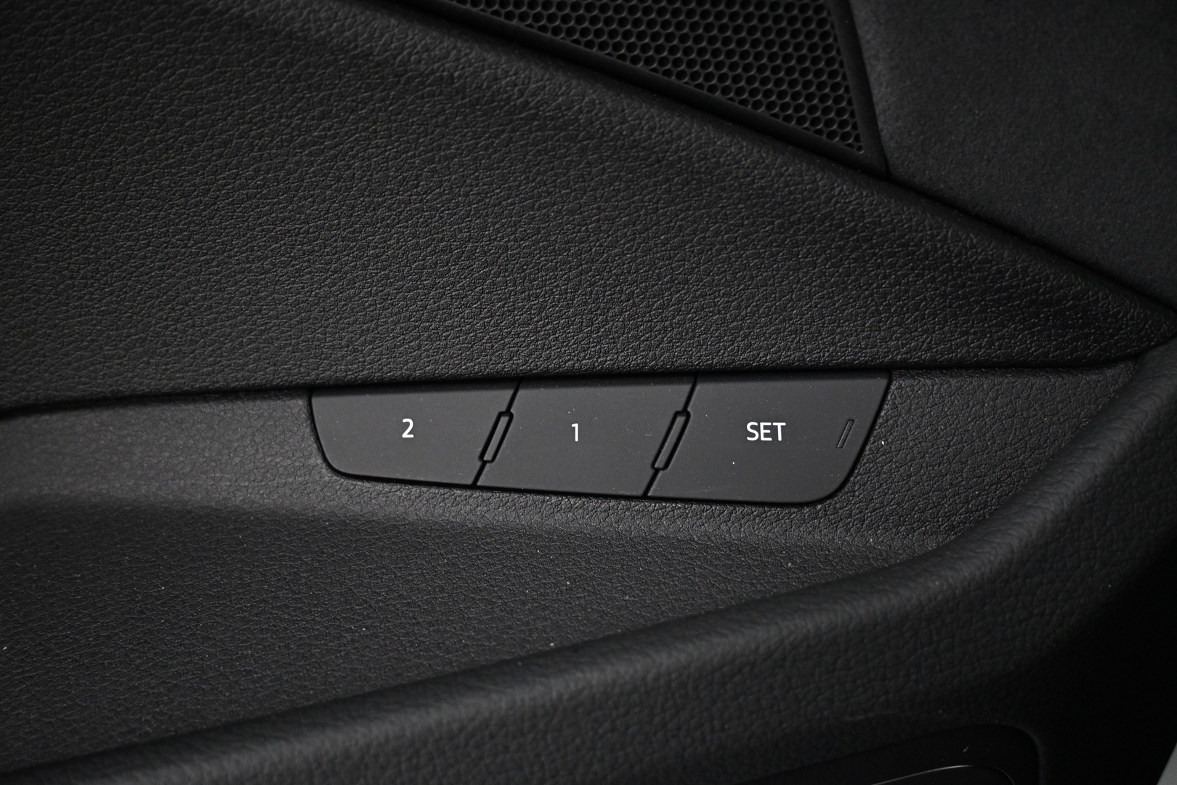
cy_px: 392
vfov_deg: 40.8
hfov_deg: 58.3
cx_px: 588
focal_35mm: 32
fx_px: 1054
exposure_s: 1/15
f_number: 4
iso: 1600
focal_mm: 21.5
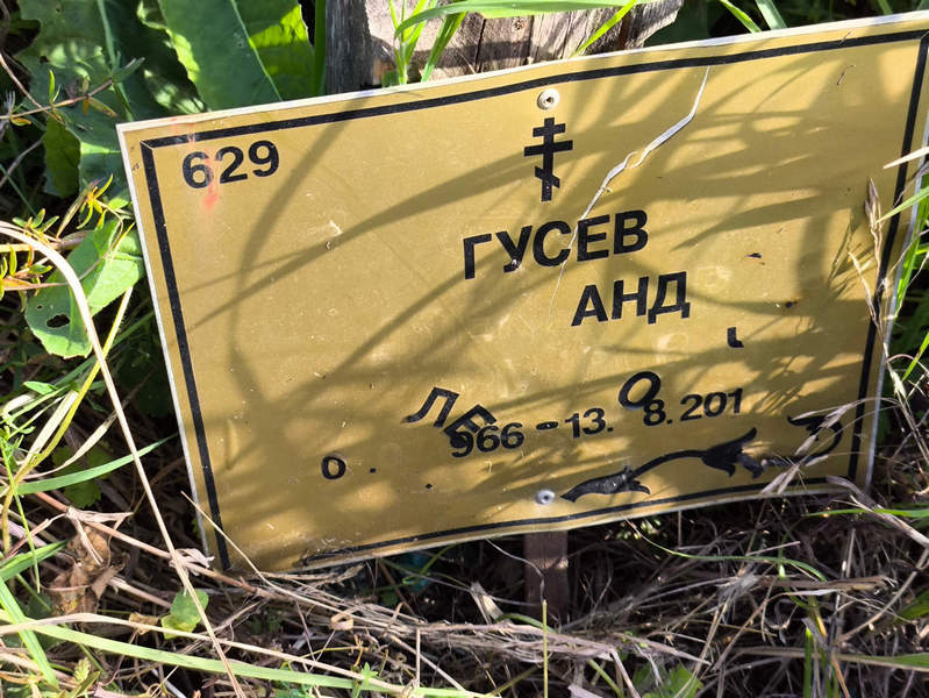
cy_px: 349
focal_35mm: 50
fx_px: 1342
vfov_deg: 29.1
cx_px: 464
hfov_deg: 38.2
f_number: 1.7
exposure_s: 1/208
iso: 50
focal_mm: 4.71
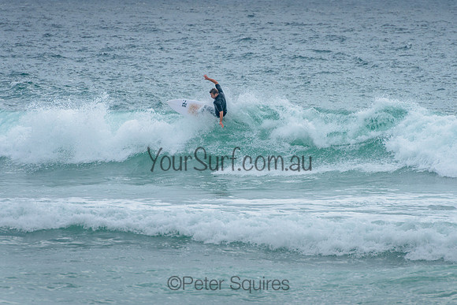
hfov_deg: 4.2
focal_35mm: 490
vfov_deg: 2.8
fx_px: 6223
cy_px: 125
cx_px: 249
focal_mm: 400
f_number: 8
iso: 500
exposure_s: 1/1600
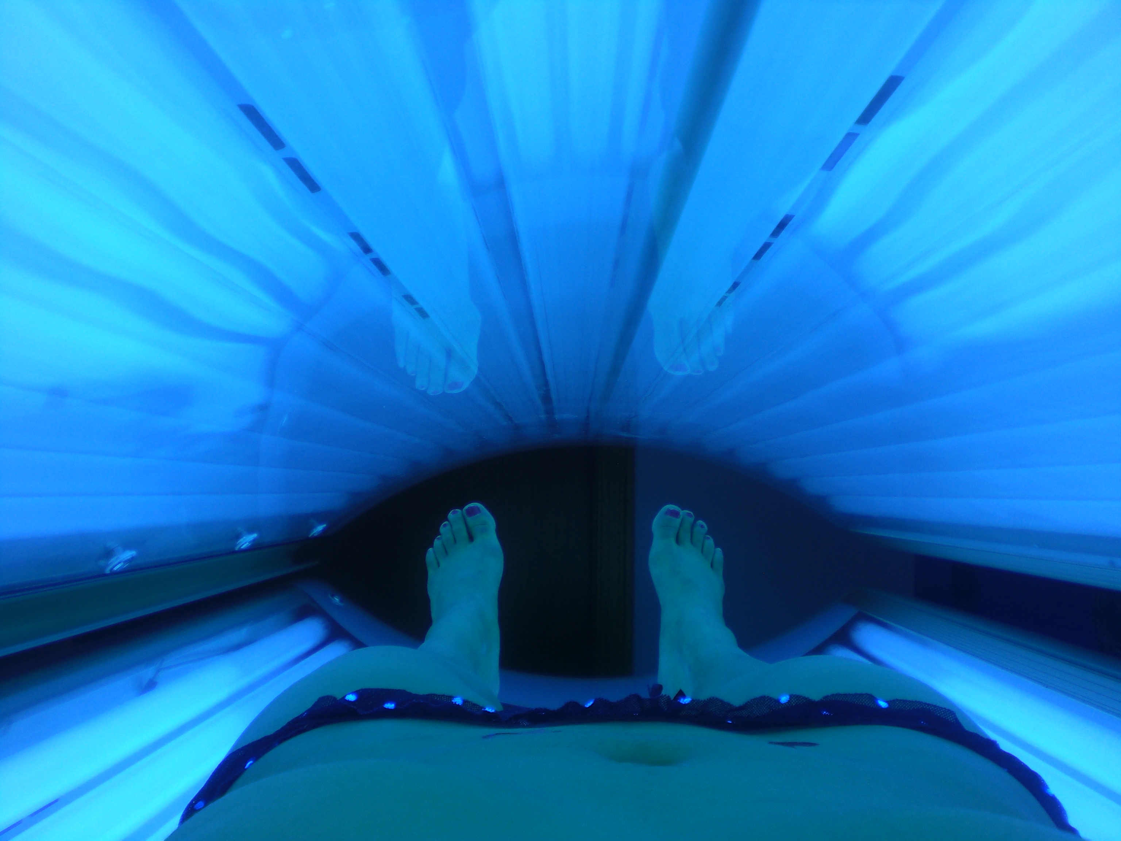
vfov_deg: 37.7
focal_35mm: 38
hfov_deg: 49.0
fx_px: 1231
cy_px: 420
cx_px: 560
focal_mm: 6.3
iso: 50
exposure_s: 1/80
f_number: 3.1
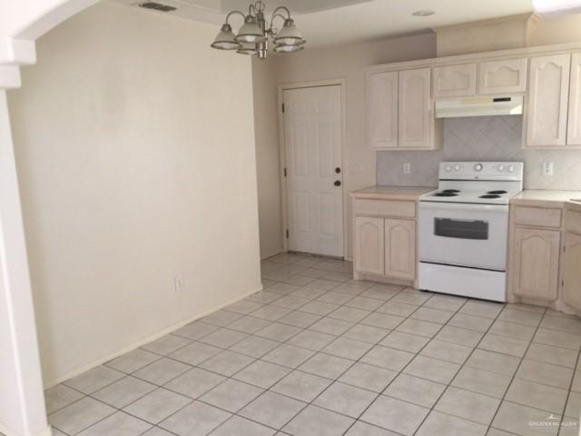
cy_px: 218
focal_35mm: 29
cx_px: 290
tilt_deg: -8.9
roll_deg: +1.8
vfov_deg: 48.2
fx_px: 487
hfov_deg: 61.7
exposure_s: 1/15
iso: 50
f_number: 2.2
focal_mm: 4.15
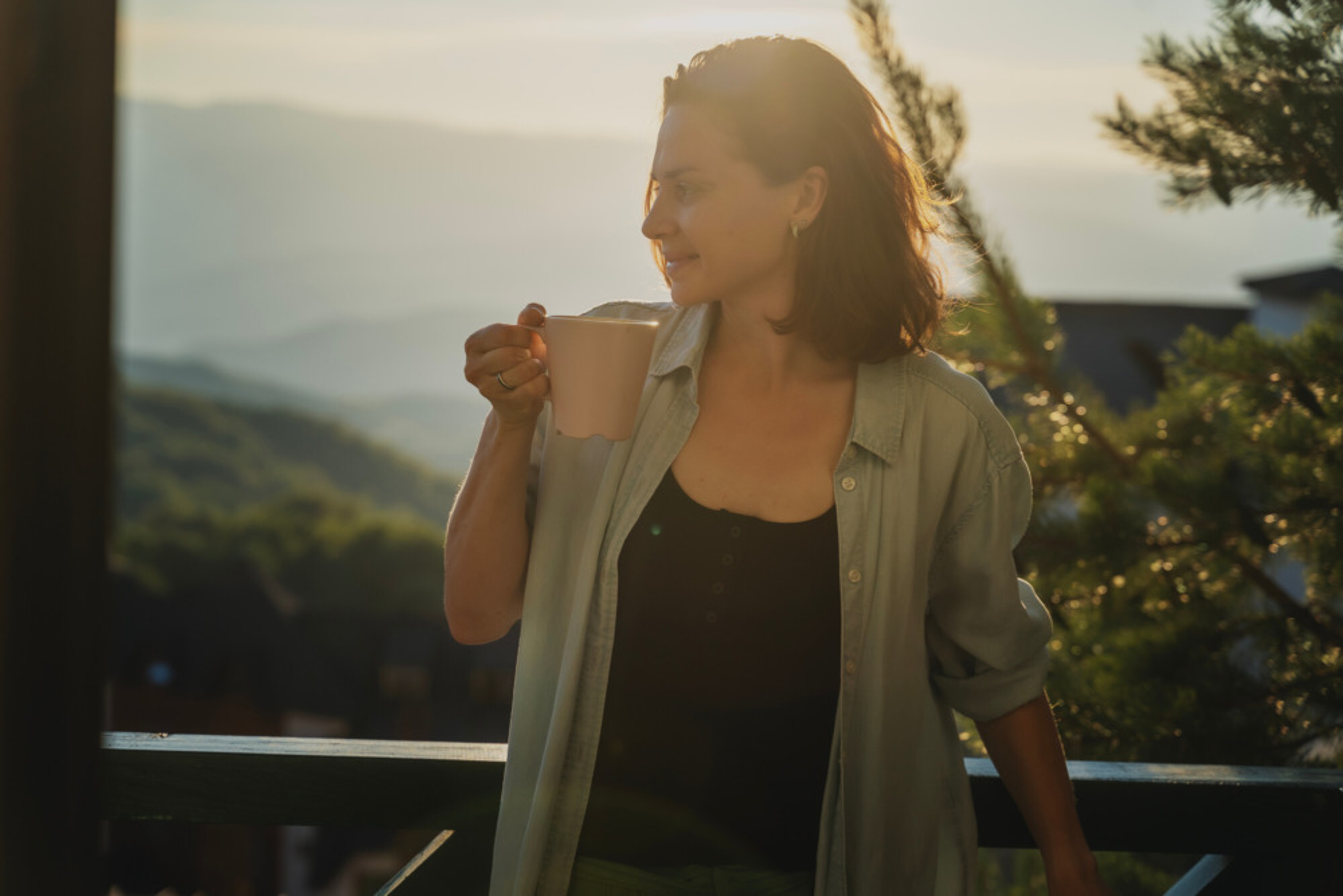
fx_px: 2798
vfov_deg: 18.2
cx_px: 672
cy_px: 448
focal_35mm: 75
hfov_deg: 27.0
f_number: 4.5
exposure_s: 1/1250
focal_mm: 75
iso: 125
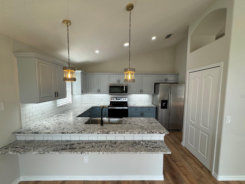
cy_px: 96
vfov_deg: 81.7
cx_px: 124
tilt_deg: -6.0
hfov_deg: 98.2
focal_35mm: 15
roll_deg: -1.1
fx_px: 106
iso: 64
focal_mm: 2.22
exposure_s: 1/120
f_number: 2.2
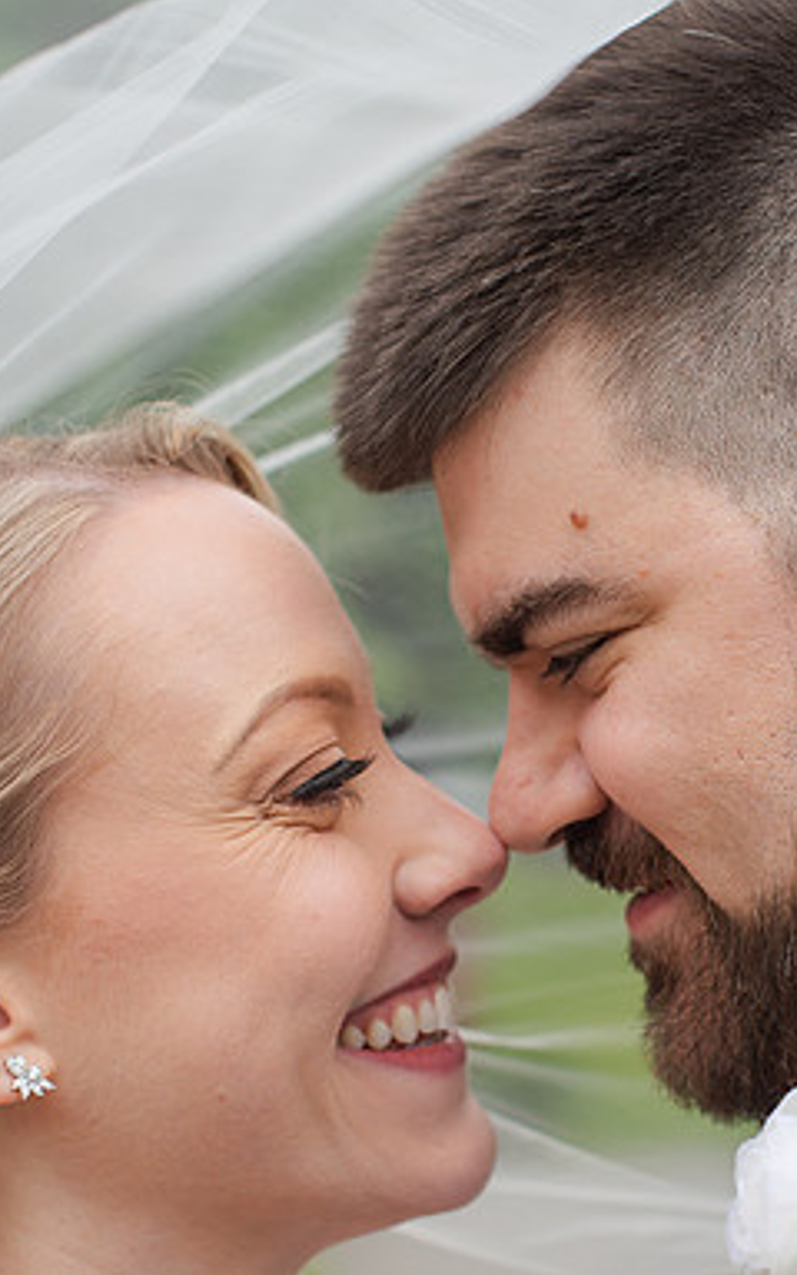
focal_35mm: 77
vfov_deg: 26.8
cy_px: 636
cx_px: 624
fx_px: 2676
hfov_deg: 16.8
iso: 100
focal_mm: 50
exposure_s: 1/400
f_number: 3.5
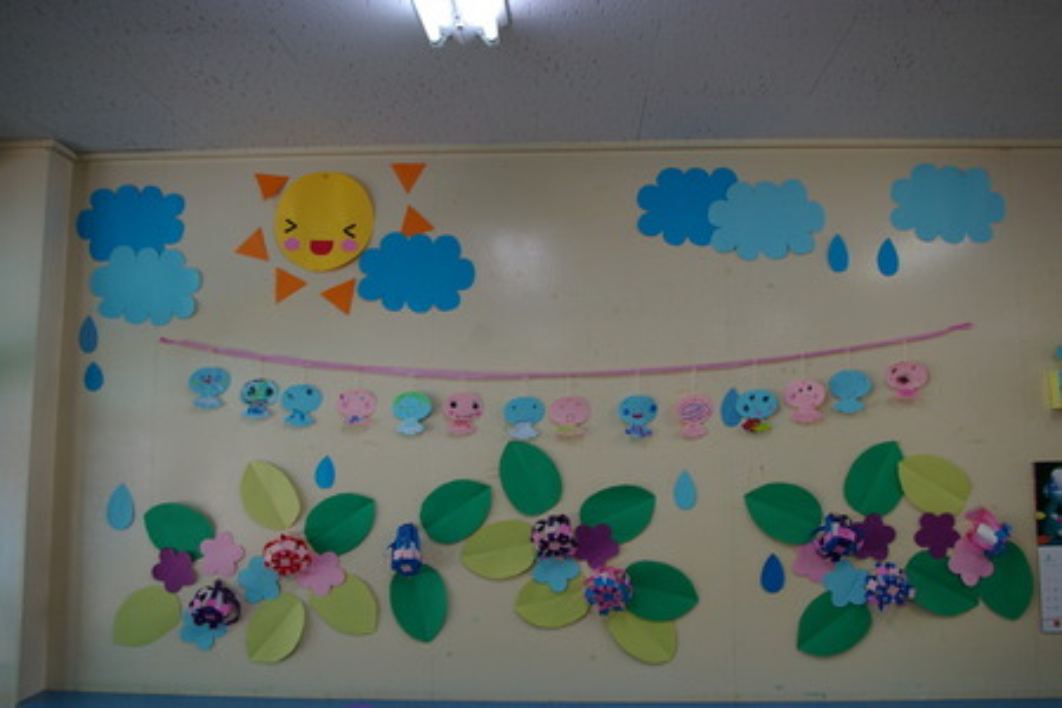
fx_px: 885
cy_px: 354
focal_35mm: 30
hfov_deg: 61.9
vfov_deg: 43.6
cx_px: 531
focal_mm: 20
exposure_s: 1/60
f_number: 4.5
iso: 400
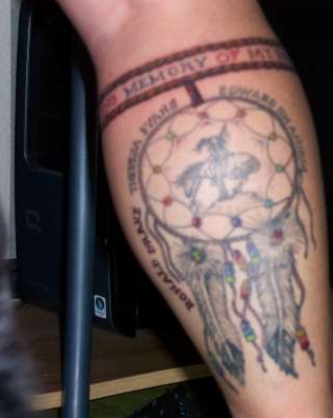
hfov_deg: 13.3
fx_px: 1418
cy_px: 210
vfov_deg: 16.7
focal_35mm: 115
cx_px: 254
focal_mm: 16.4
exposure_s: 1/60
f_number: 4
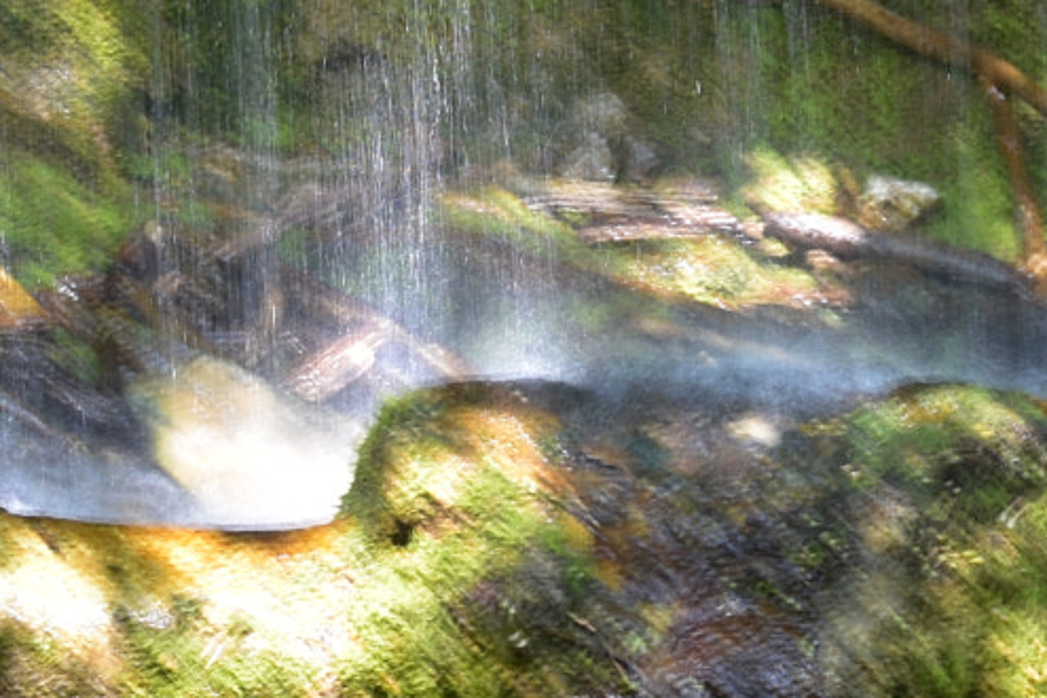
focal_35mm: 155
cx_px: 770
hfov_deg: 13.2
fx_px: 4510
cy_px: -727
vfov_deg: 8.4
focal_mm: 25
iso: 100
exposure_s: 1/4
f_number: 11
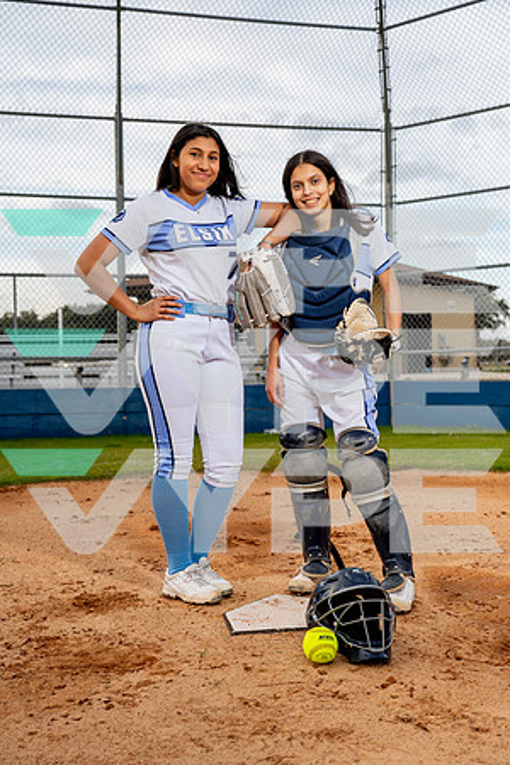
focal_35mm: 43
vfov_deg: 45.4
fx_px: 914
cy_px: 382
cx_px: 255
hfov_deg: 31.2
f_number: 4
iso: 80
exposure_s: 1/250
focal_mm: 43
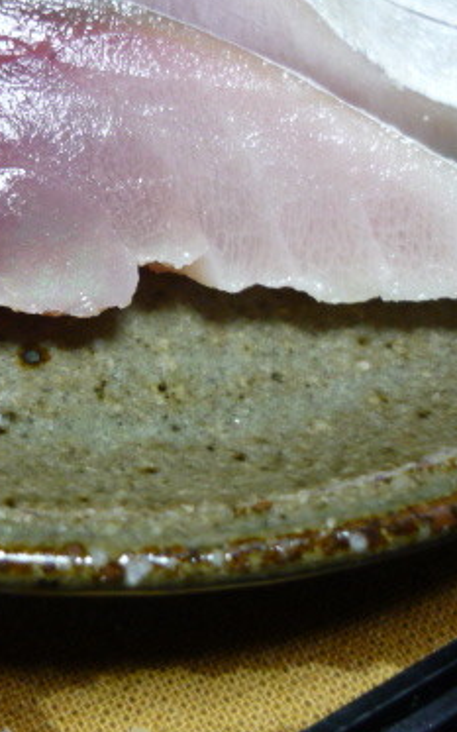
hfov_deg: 21.1
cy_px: 269
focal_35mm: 60
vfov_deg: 33.8
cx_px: 33
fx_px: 1196
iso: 250
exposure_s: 1/30
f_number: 2.8
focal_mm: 5.5
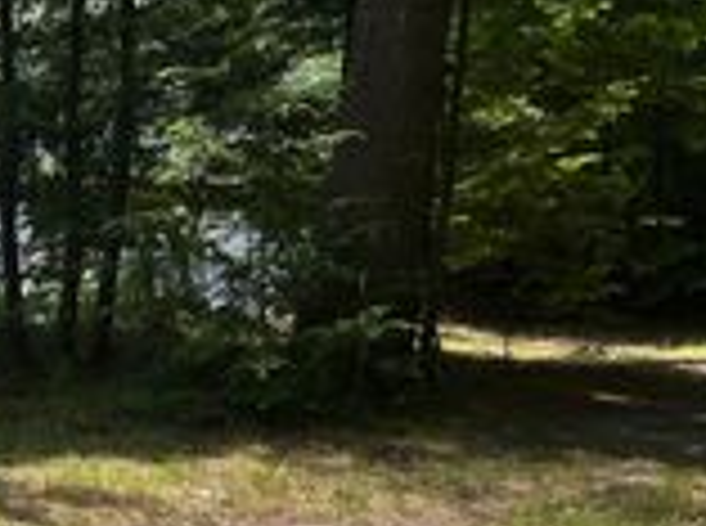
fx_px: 1689
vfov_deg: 17.7
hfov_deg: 21.2
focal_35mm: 83
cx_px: -234
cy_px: 317
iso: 50
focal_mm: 5.7
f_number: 1.5
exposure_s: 1/1869
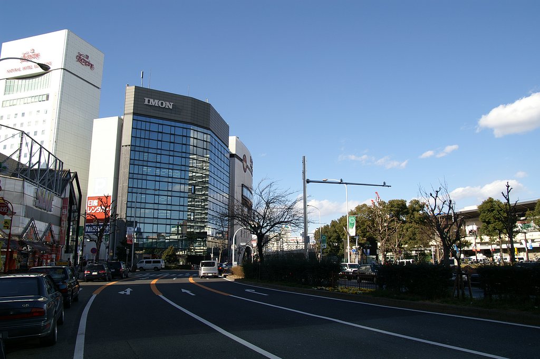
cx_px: 270
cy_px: 180
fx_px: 405
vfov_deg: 47.9
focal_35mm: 27
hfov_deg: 67.4
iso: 100
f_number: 9
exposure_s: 1/160
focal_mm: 18
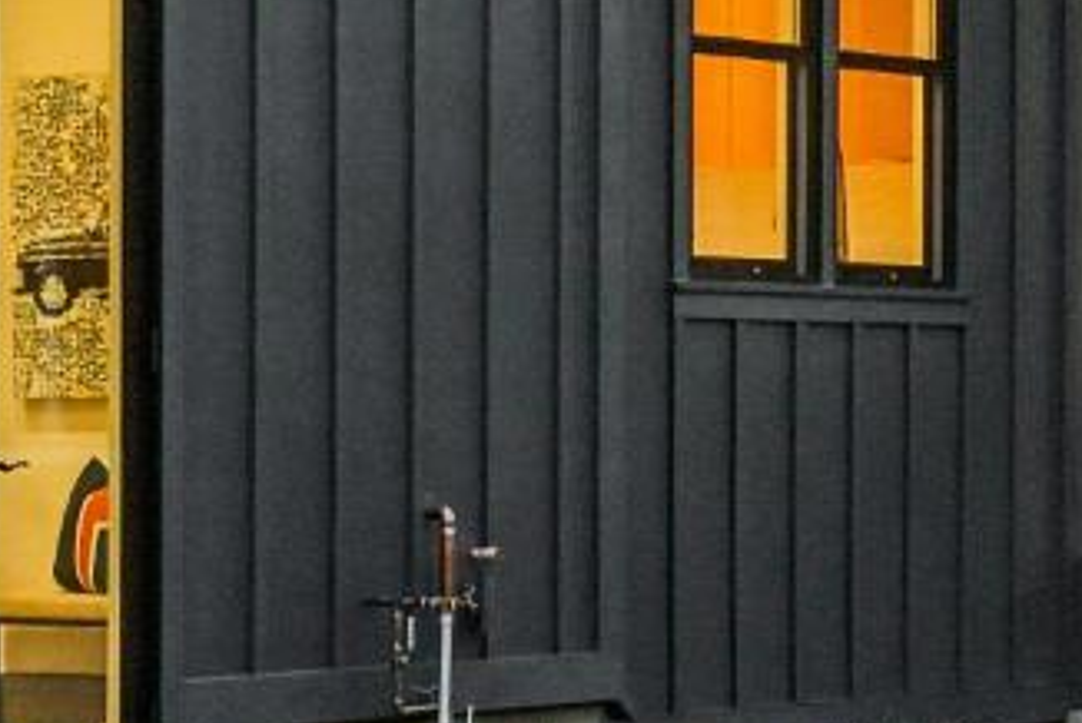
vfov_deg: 7.1
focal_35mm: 193
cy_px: 146
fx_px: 5806
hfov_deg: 10.6
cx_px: 232
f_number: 11
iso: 3200
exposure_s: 1/30
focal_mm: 42
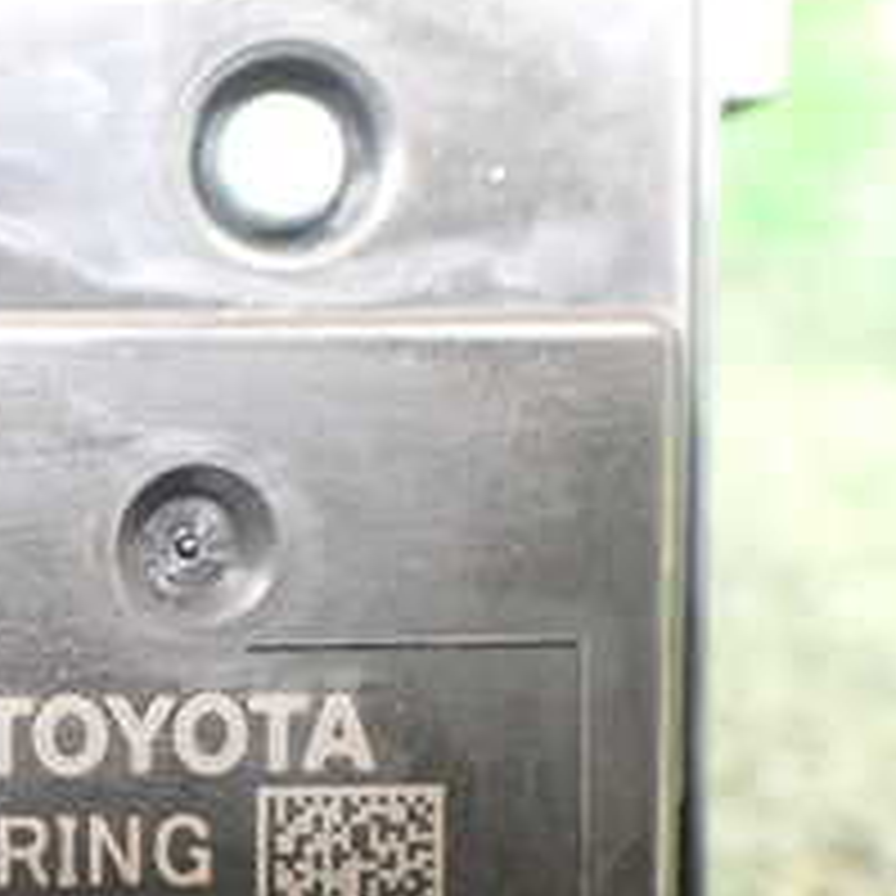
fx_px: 2343
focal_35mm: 80
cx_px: -234
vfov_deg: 21.2
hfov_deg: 20.0
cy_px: 801
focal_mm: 5.4
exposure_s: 1/60
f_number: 2.3
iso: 800
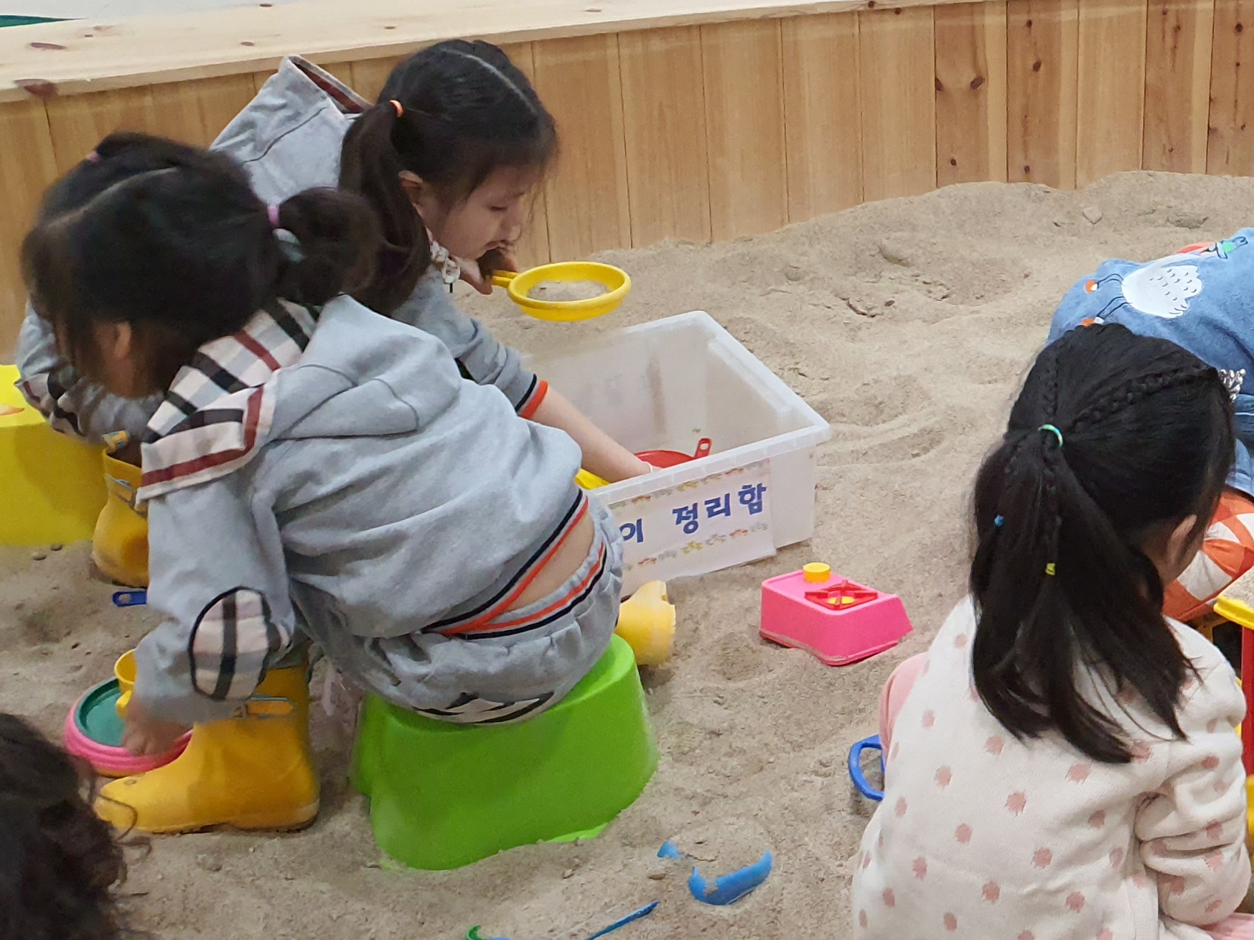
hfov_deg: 29.2
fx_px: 2173
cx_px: 1372
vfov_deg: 24.4
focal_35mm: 60
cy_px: 504
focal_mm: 4.3
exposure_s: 1/40
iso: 250
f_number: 2.4
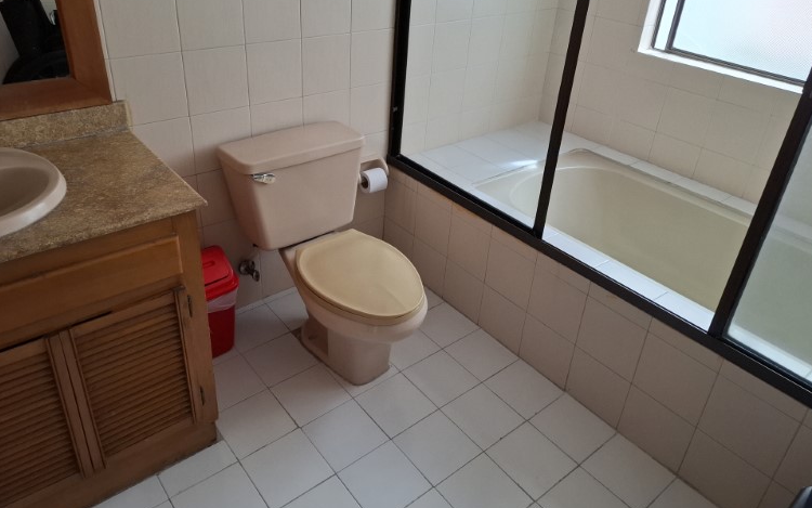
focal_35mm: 26
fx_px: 575
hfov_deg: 70.4
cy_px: 205
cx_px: 395
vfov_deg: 47.4
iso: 125
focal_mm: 5.54
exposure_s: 1/120
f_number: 1.8
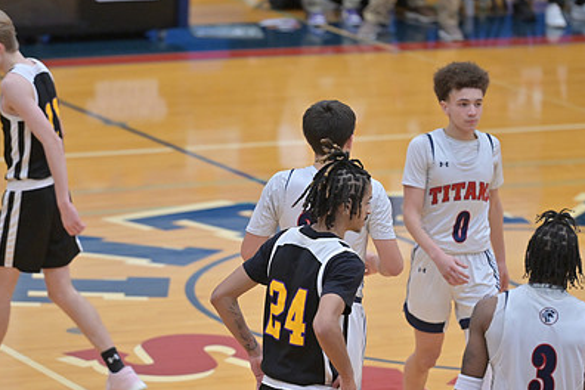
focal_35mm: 278
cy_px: 275
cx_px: 259
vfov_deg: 4.9
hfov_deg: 7.4
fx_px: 4517
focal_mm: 190
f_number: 4
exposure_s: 1/800
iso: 3600
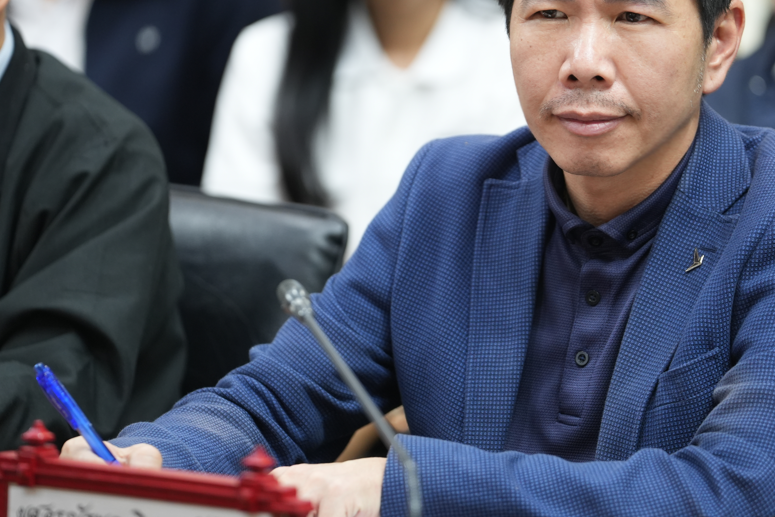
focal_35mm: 283
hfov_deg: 7.3
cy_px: 155
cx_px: 459
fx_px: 6092
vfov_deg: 4.9
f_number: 2.8
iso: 1000
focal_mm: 189
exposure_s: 1/40
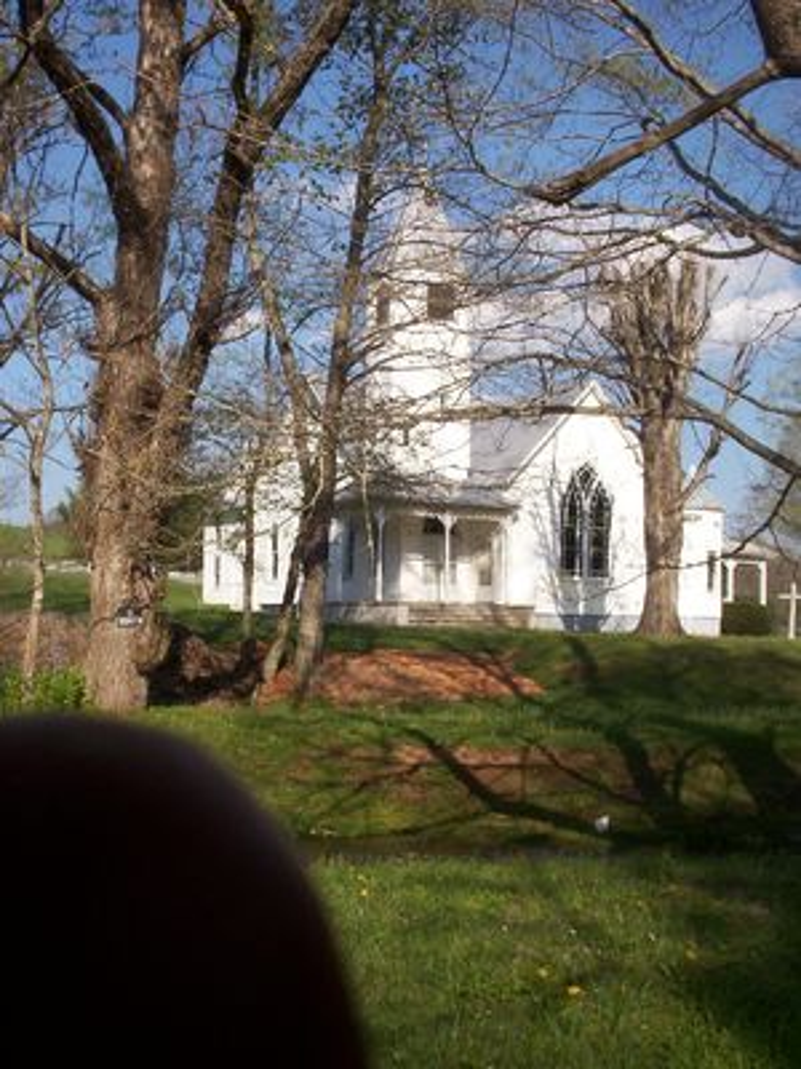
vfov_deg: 47.9
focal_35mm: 39
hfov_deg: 36.8
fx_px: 1203
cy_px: 534
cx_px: 400
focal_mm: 6
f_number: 8
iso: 100
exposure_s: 1/268
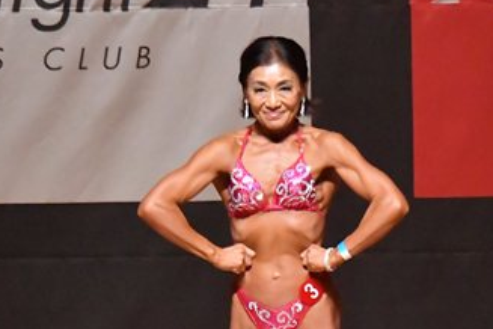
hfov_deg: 3.4
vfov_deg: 2.3
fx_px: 8271
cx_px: 275
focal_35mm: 604
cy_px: 365
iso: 12800
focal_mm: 170
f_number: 5.6
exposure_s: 1/400
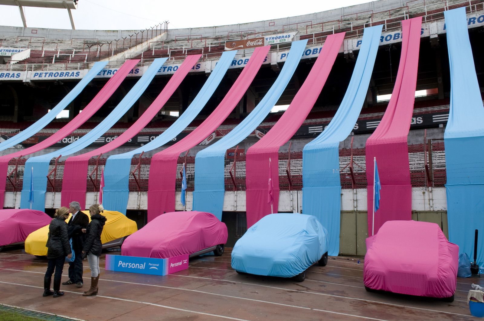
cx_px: 242
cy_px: 160
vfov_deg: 50.3
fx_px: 342
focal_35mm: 26
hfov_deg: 70.5
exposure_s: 1/160
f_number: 8
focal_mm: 17
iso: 200
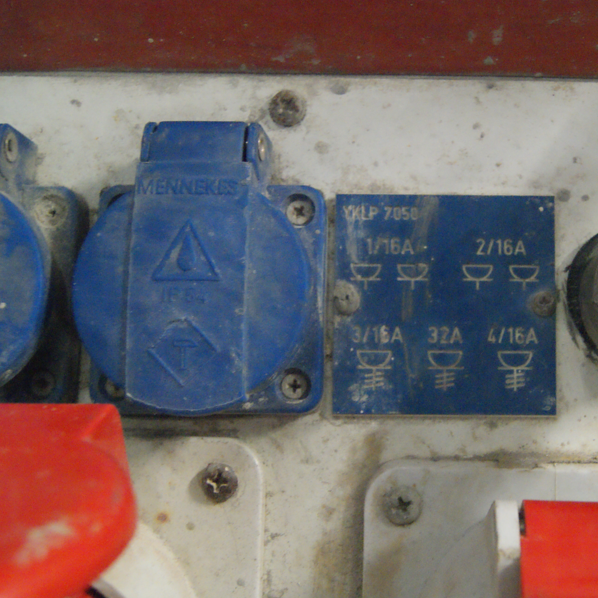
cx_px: 438
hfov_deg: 33.4
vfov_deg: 34.0
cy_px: 299
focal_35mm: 50
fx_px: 977
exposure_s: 1/20
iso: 3200
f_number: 5.6
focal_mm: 26
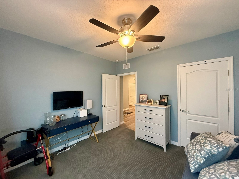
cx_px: 120
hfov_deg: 102.1
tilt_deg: +0.8
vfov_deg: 85.7
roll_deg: +0.3
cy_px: 90
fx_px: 97
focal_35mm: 14
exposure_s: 1/60
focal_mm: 2.22
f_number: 2.2
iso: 500
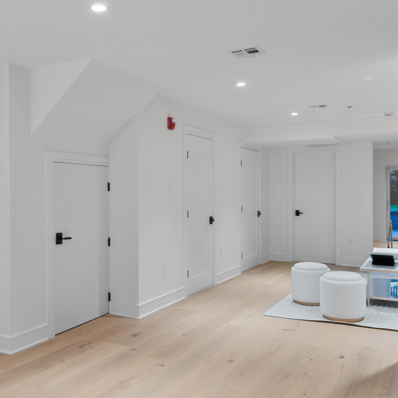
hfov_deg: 49.7
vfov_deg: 49.7
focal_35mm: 33
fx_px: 429
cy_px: 187
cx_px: 183
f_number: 9
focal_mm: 16
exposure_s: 1/1.25
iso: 250
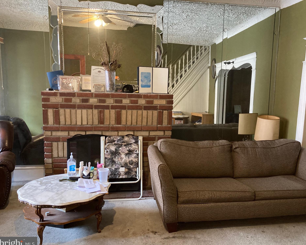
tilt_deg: -7.7
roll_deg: -3.5
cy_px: 124
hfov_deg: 58.7
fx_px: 272
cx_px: 164
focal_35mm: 30
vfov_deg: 48.5
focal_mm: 3.99
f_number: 1.8
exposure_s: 1/30
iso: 400
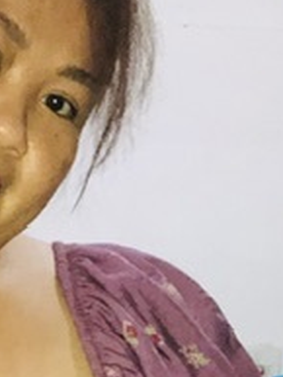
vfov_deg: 17.7
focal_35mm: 106
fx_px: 1154
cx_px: -50
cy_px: 445
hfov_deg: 13.6
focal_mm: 2.87
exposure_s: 1/30
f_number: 2.2
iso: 500
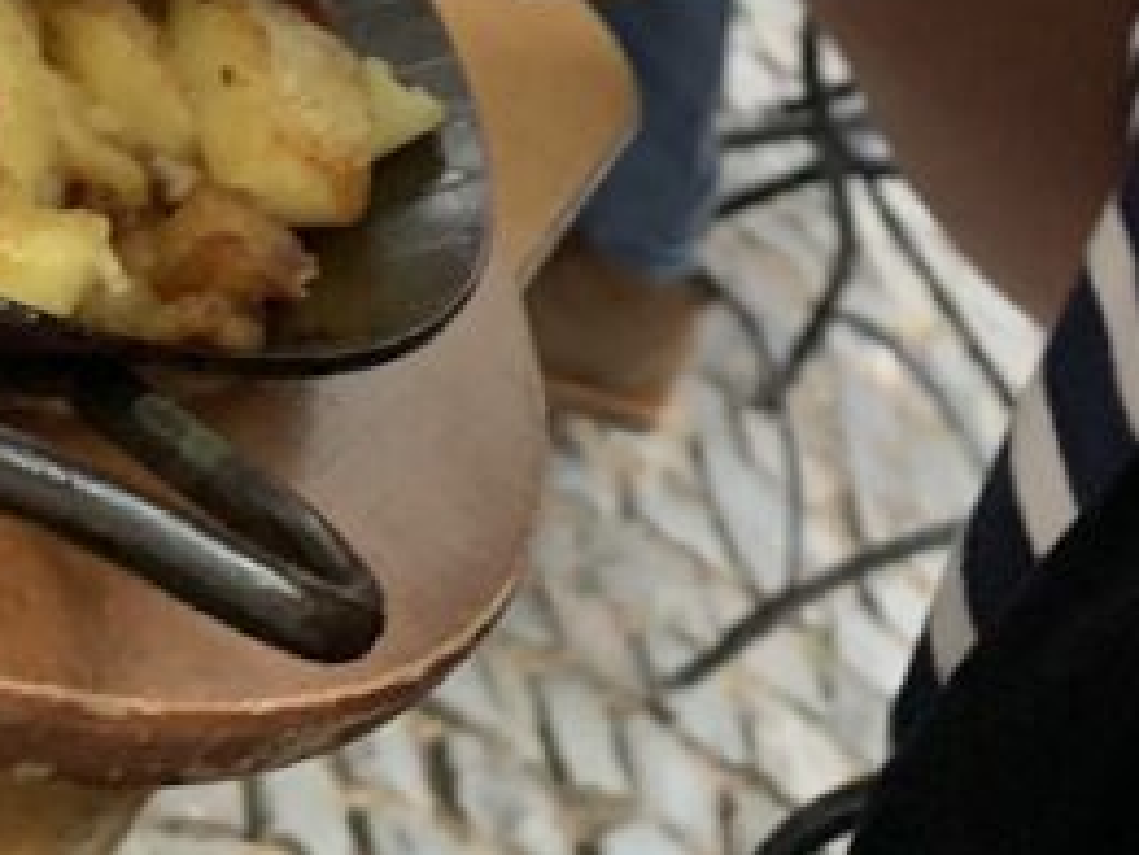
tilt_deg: -4.9
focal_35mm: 102
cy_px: -606
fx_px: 3358
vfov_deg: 13.3
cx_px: 930
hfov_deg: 19.0
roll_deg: -44.4
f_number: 1.8
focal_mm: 4.25
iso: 400
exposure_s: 1/40
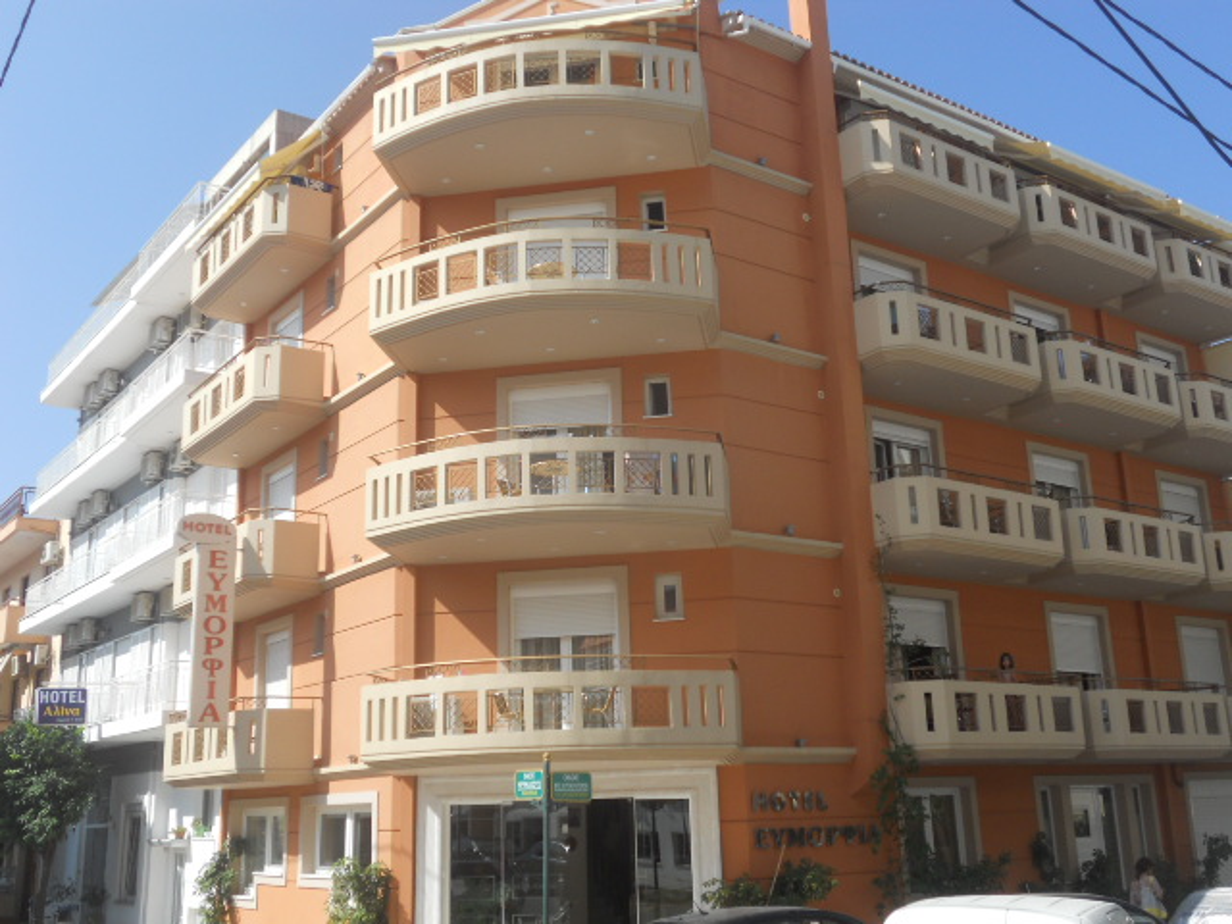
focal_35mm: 38
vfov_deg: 37.7
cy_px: 462
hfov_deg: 49.0
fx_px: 1352
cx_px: 616
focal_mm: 6.9
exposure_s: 1/640
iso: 80
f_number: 3.9
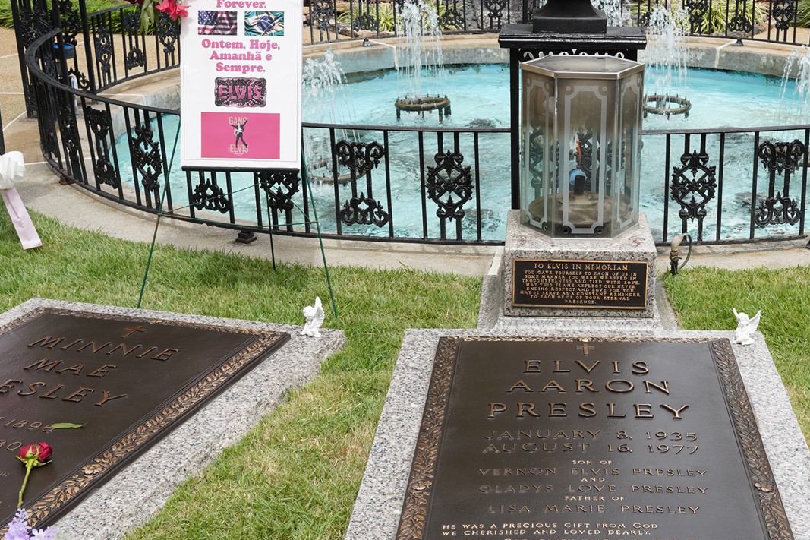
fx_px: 1350
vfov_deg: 22.6
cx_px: 578
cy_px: 337
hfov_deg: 32.9
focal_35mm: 60
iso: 100
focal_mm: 32
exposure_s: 1/100
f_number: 10
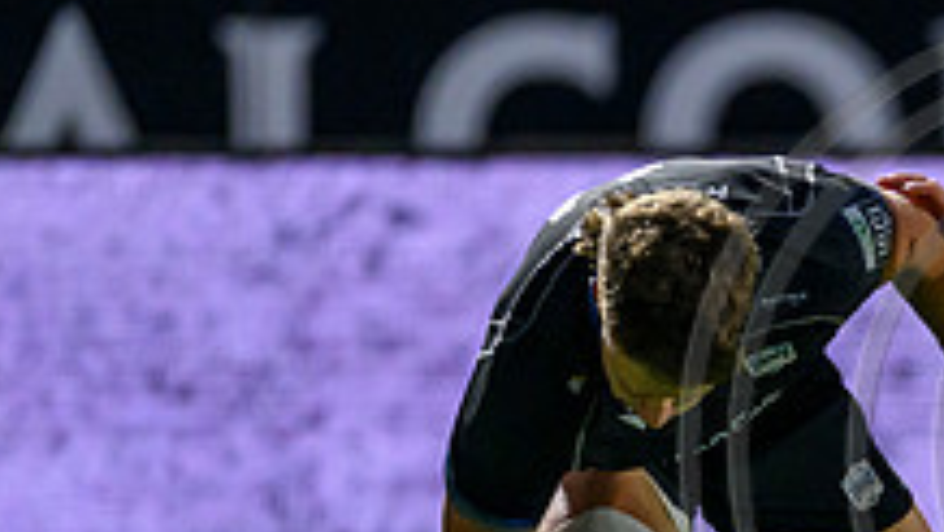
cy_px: 417
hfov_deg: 1.1
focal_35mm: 1881
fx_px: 47118
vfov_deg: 0.6
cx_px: 1205
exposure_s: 1/1000
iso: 4000
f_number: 4
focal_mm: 560
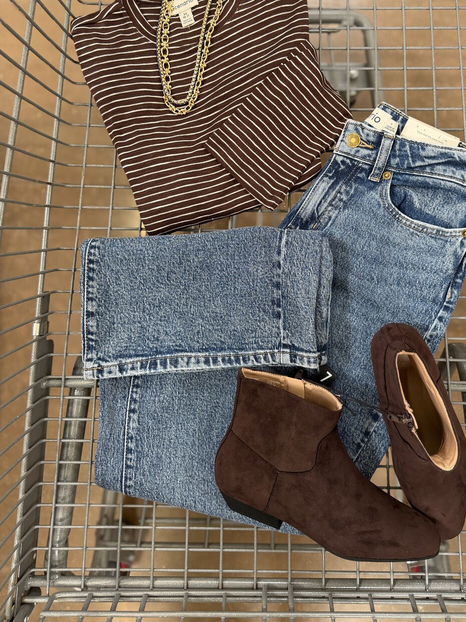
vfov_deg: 57.9
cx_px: 268
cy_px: 248
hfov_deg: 45.3
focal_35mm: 31
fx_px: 557
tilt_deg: -82.6
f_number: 1.78
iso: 160
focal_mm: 6.76
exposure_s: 1/121
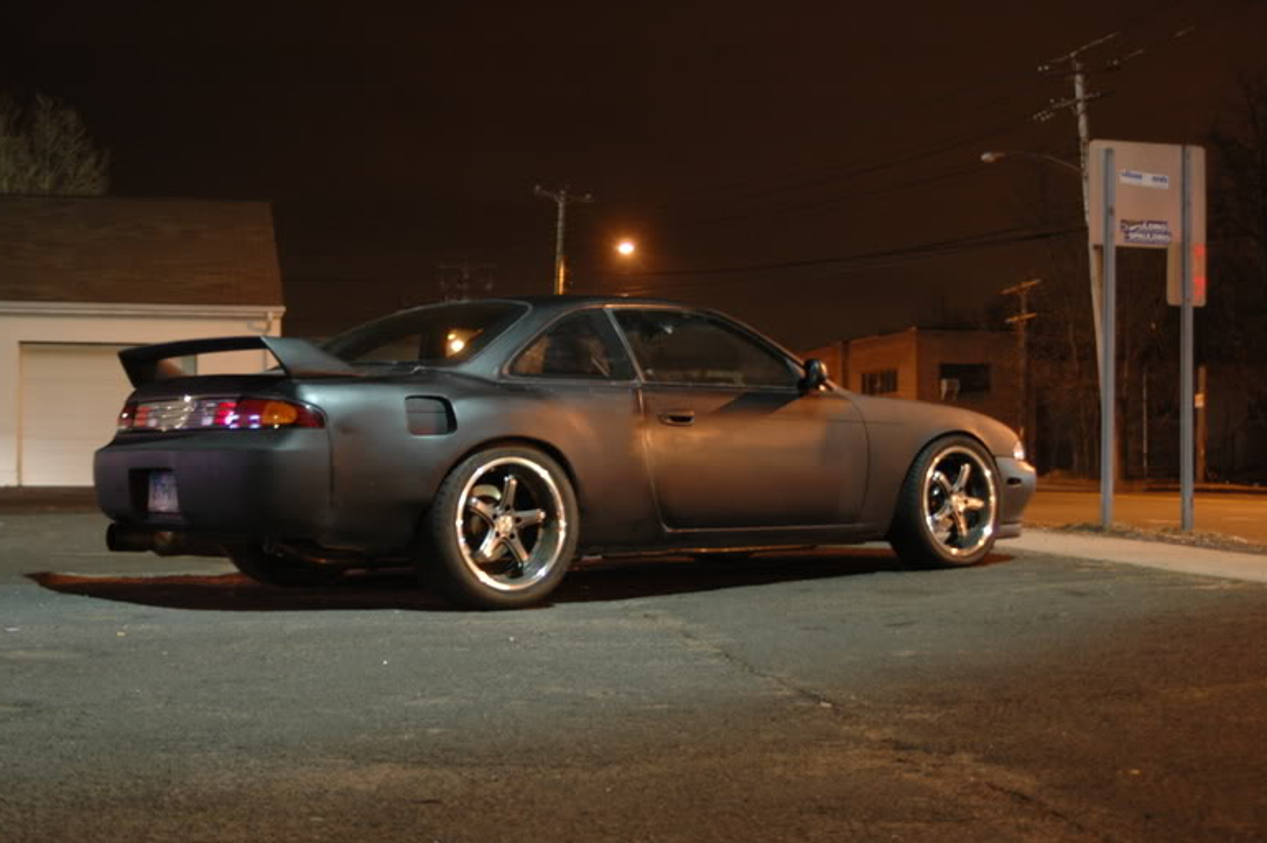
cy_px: 417
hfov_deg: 36.6
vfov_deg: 24.8
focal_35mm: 55
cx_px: 615
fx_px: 1917
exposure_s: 1/2
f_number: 3.3
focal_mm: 35
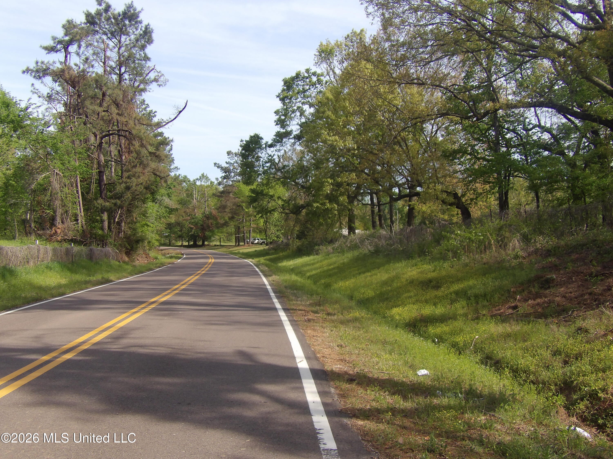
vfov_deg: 36.8
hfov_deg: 47.9
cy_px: 230
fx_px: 691
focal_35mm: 39
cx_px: 306
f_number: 3.7
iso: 100
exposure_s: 1/447
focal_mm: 7
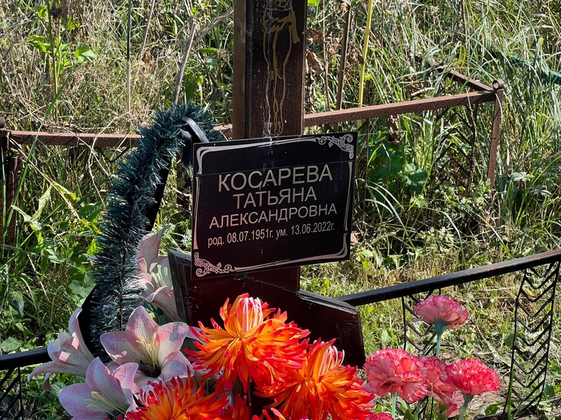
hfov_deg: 25.3
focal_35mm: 77
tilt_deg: -22.8
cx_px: 280
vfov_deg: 19.1
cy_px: 210
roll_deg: -0.4
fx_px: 1248
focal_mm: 9
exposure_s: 1/161
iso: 32
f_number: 2.8
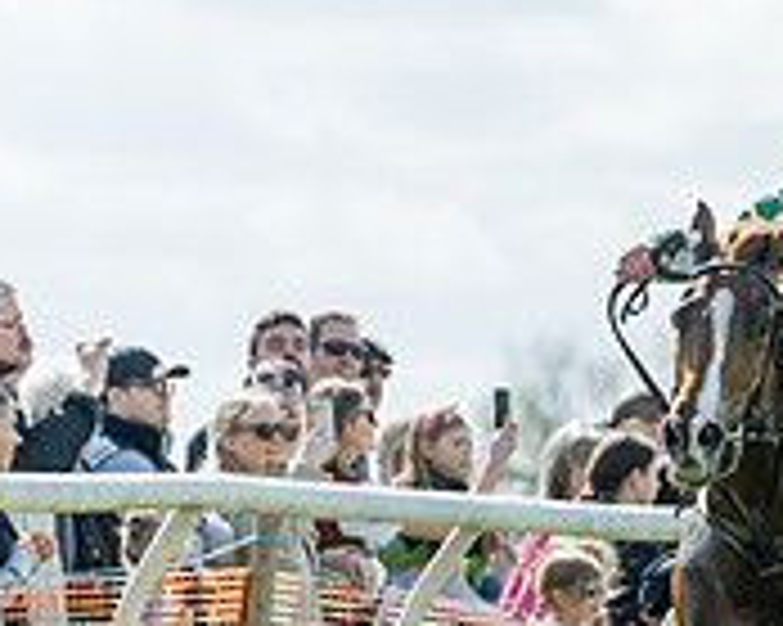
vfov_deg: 1.9
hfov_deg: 2.4
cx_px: 976
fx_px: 18853
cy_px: 658
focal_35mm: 814
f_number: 4
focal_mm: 165
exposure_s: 1/4000
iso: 400
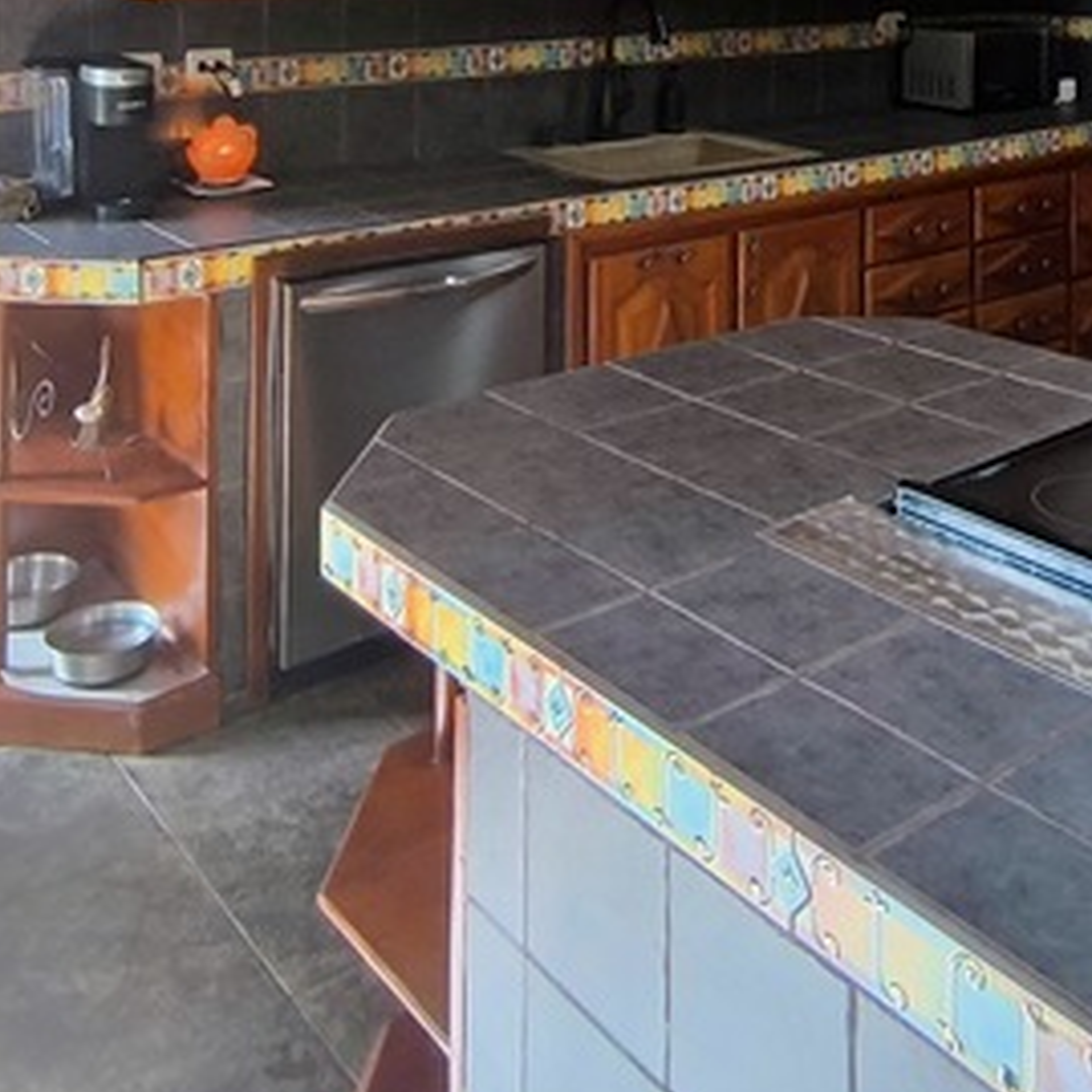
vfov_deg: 34.7
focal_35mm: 42
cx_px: 706
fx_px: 1499
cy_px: -97
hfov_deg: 39.7
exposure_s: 1/50
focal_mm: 1.65
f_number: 2.2
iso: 160
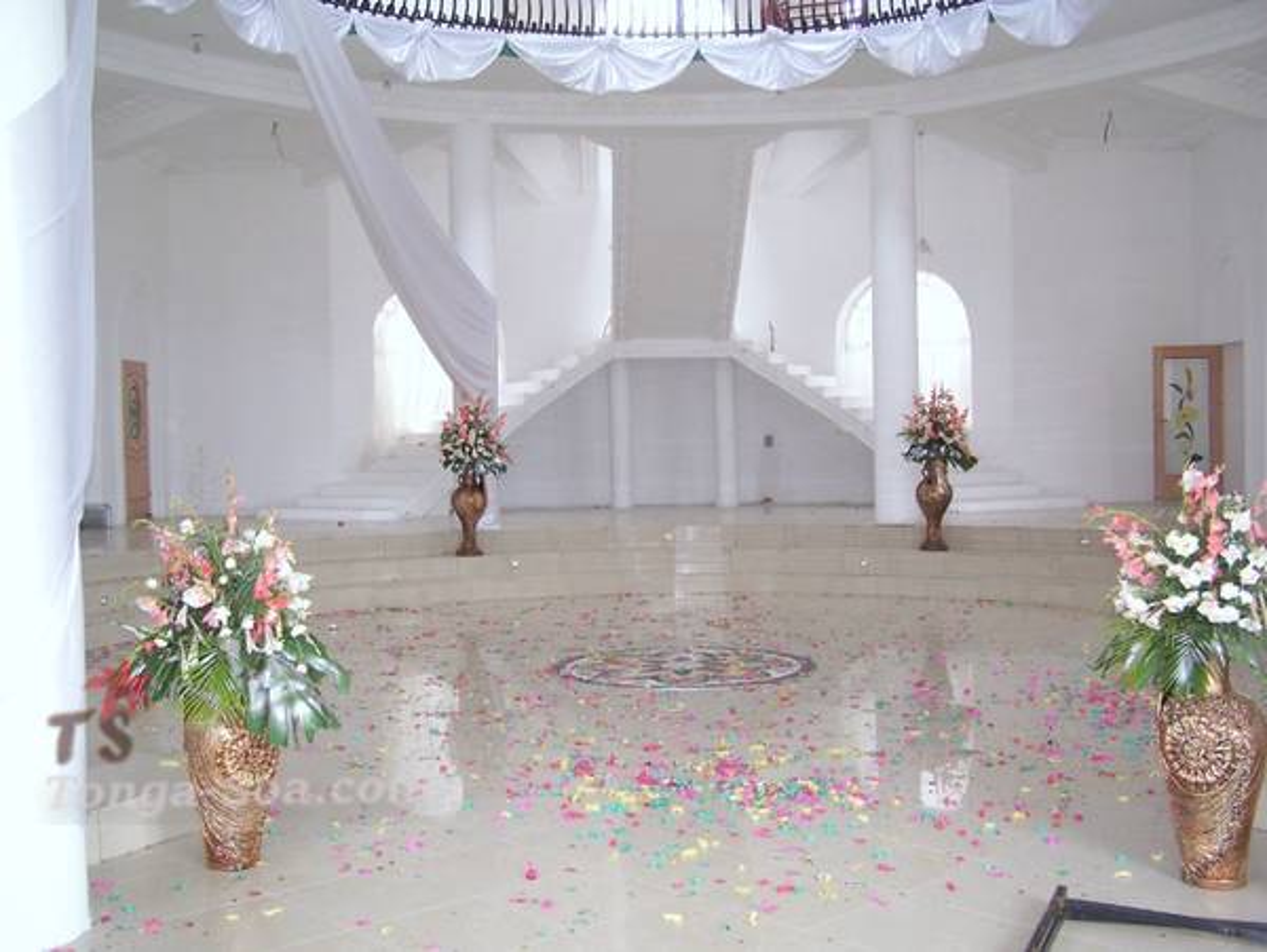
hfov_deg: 48.9
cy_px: 476
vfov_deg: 37.8
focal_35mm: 38
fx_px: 1392
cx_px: 634
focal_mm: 6.3
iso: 140
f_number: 2.8
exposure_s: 1/60
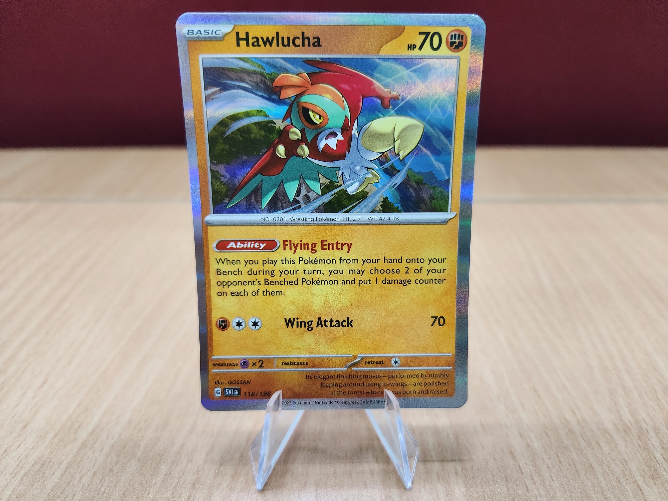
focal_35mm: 23
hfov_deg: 73.9
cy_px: 250
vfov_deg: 58.9
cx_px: 334
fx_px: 444
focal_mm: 5.4
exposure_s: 1/120
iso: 640
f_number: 1.8
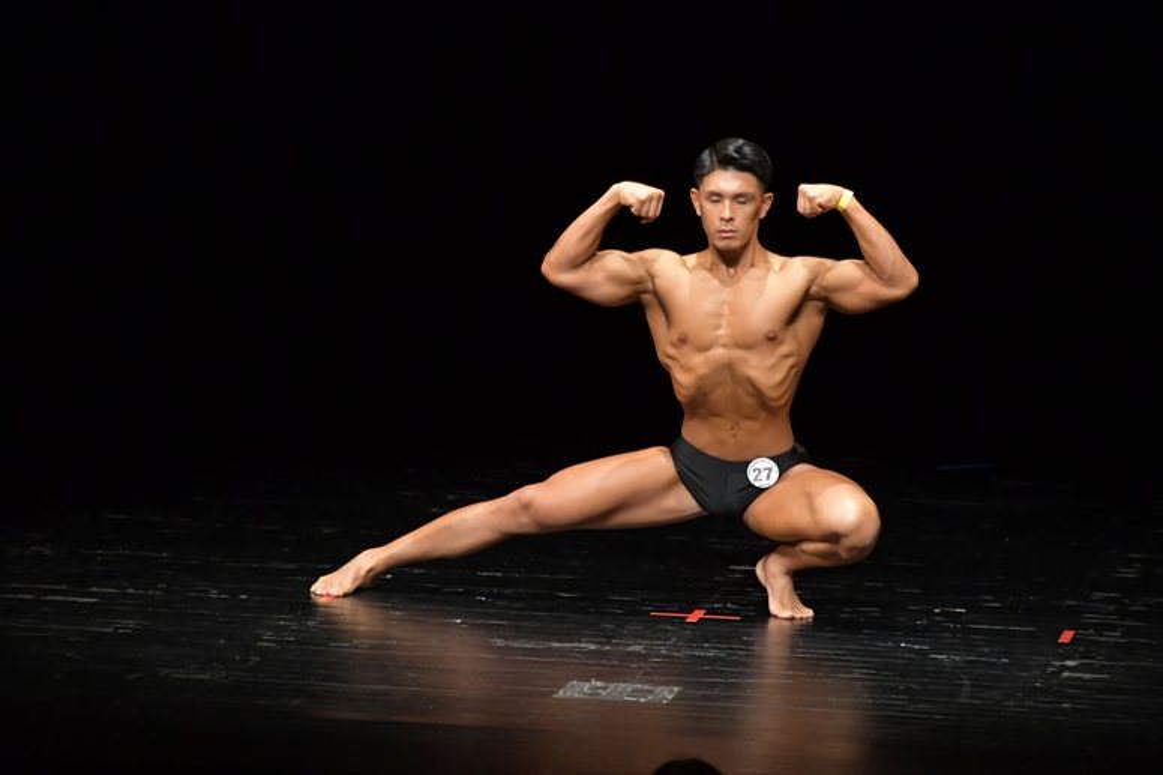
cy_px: 388
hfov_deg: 6.9
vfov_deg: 4.6
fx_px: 9687
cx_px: 582
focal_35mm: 300
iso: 4000
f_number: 5.6
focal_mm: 200
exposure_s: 1/400
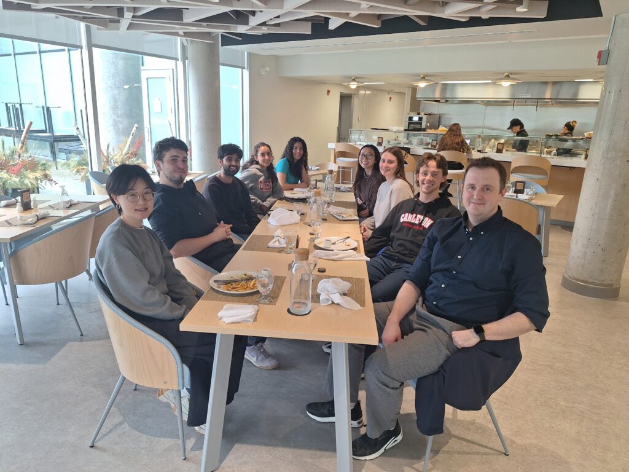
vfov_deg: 58.9
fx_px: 418
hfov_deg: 73.9
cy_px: 236
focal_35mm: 23
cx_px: 314
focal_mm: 5.54
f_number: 1.8
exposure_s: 1/60
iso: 50
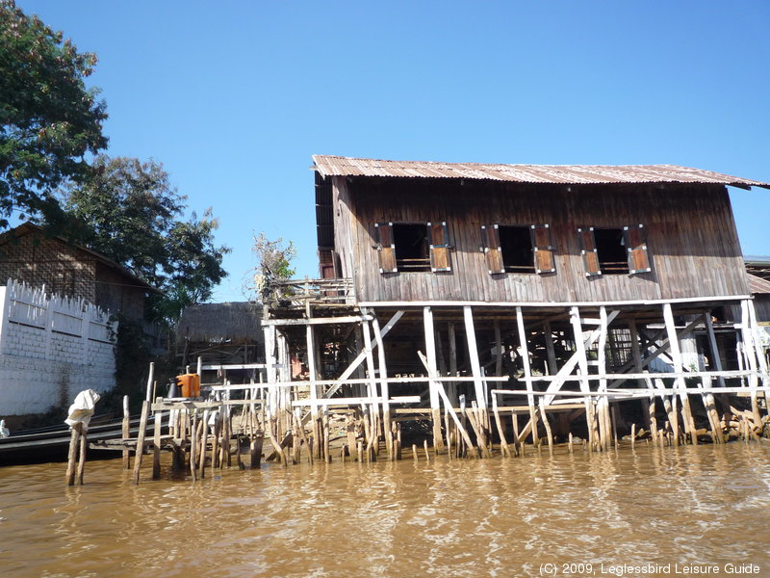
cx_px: 385
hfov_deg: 69.4
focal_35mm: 25
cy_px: 289
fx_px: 556
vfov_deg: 54.9
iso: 100
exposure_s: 1/640
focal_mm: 4.4
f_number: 3.2
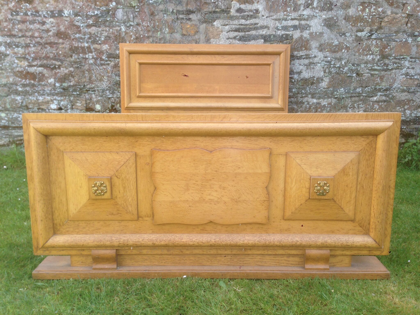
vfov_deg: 42.9
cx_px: 210
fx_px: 400
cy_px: 158
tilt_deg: -14.4
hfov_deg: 55.4
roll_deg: -0.6
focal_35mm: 33
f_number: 2.4
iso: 50
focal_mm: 4.12
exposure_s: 1/189
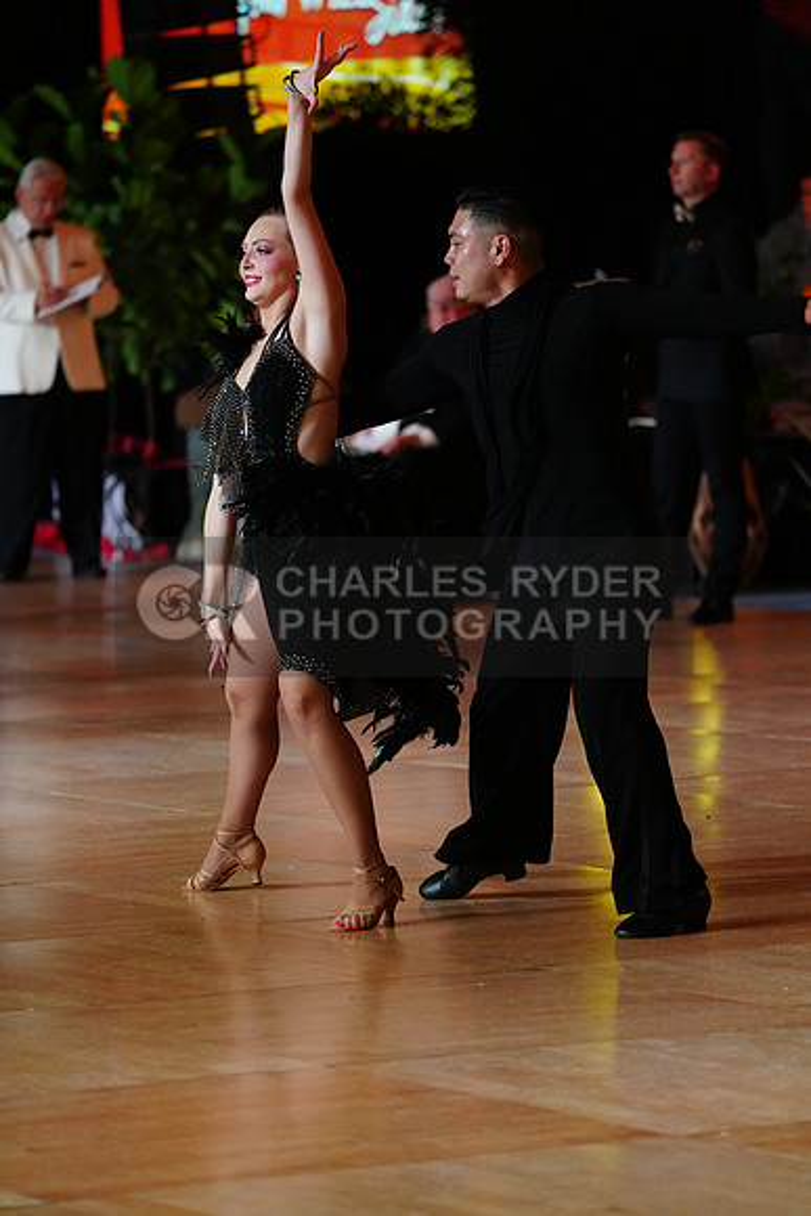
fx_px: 6754
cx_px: 406
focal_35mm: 200
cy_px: 608
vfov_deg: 10.3
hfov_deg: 6.9
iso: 3200
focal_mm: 200
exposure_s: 1/320
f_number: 4
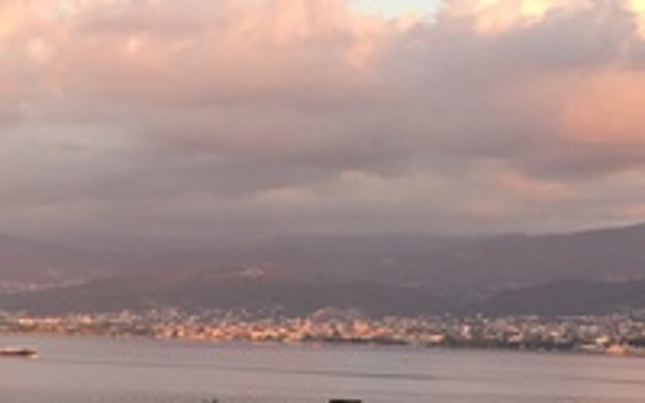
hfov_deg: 18.5
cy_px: 319
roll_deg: -1.8
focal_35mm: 106
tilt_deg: +0.3
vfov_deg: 12.3
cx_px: -145
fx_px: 1863
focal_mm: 4.15
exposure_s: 1/100
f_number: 2.2
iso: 25
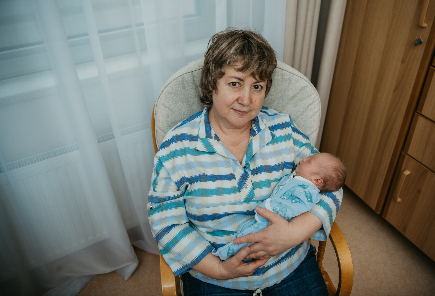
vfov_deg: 39.9
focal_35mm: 33
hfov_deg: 56.1
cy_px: 133
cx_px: 244
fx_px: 407
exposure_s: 1/160
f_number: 3.2
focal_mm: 30
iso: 125
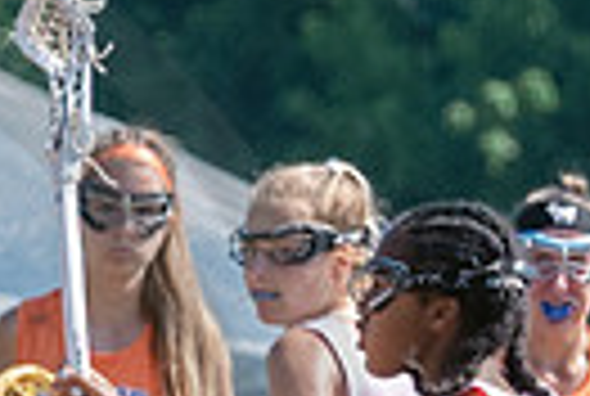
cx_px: -773
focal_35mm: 2718
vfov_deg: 0.5
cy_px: 745
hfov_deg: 0.8
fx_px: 44646
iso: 400
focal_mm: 185
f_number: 5
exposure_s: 1/1600
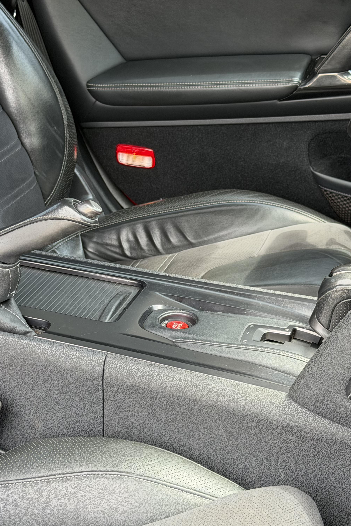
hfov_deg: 20.3
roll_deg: -1.8
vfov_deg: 30.1
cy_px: 263
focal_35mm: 67
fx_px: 980
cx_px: 148
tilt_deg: -25.9
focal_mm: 6.76
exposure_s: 1/121
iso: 64
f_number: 1.78
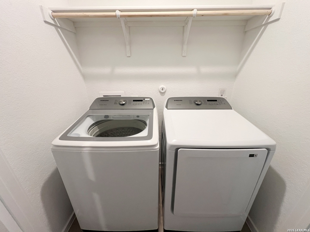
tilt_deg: -22.7
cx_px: 155
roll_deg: +0.2
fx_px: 116
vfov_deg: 89.9
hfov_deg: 106.2
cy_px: 116
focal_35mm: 13
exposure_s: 1/120
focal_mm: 1.57
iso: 250
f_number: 1.8
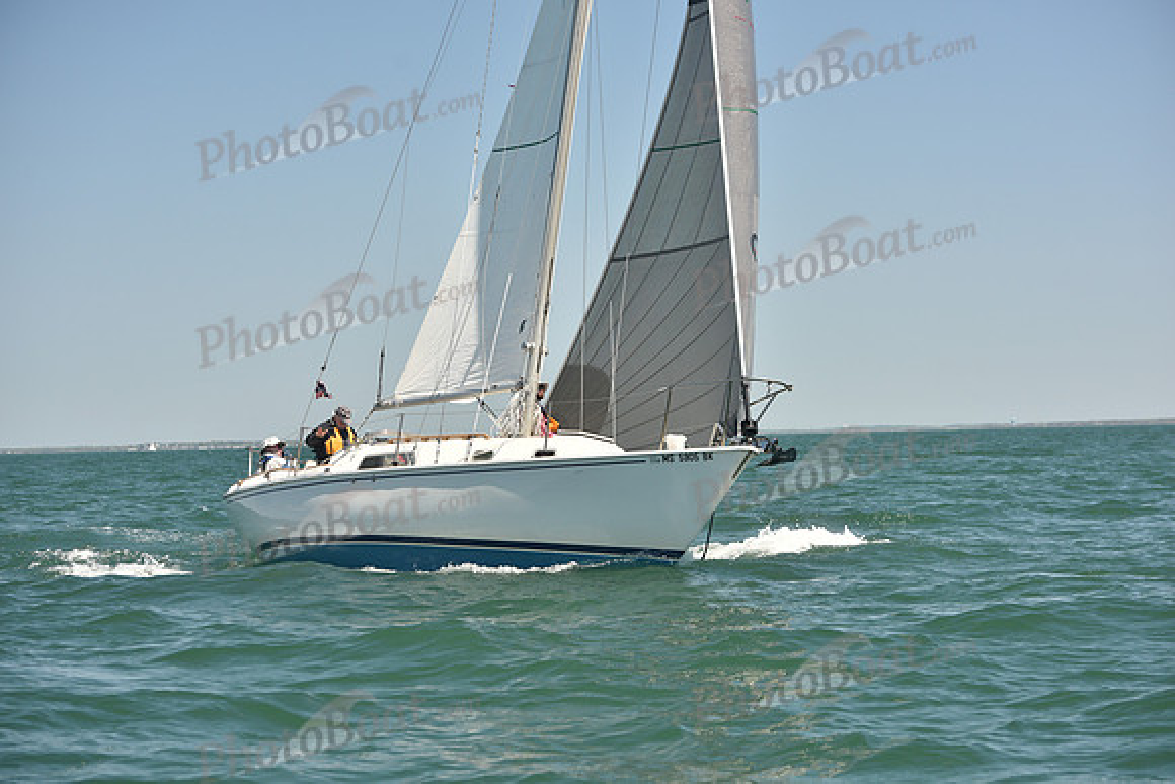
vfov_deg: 14.0
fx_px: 3199
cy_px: 392
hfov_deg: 20.8
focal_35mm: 98
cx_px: 588
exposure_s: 1/800
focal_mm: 98
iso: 250
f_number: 5
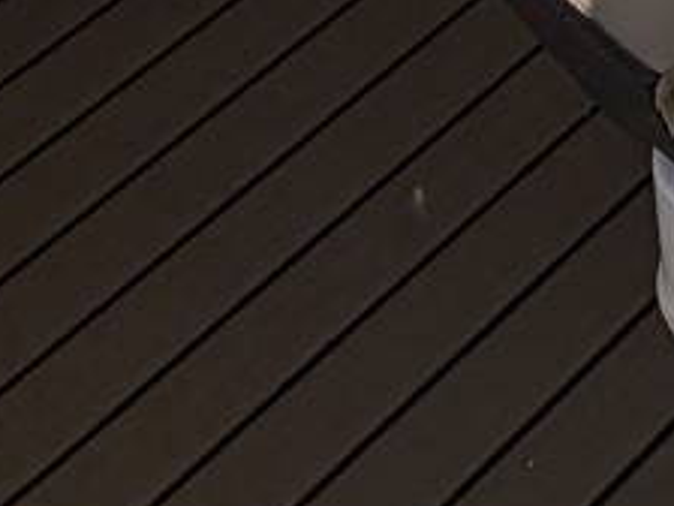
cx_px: 990
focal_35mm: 100
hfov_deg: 17.7
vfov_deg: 10.9
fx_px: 1947
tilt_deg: -36.6
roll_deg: +3.1
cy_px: -919
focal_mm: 2.22
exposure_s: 1/742
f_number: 2.2
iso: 40
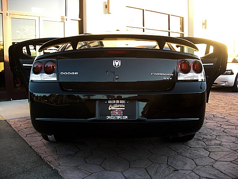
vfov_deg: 39.7
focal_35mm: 36
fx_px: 248
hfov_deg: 51.4
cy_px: 90
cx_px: 119
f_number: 2.8
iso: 100
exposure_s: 1/80
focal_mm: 6.3
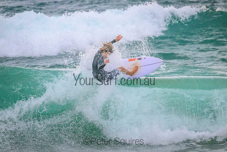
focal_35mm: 600
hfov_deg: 3.4
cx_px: 114
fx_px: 3784
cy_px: 76
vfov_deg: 2.3
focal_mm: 600
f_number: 11
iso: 12800
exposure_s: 1/2000
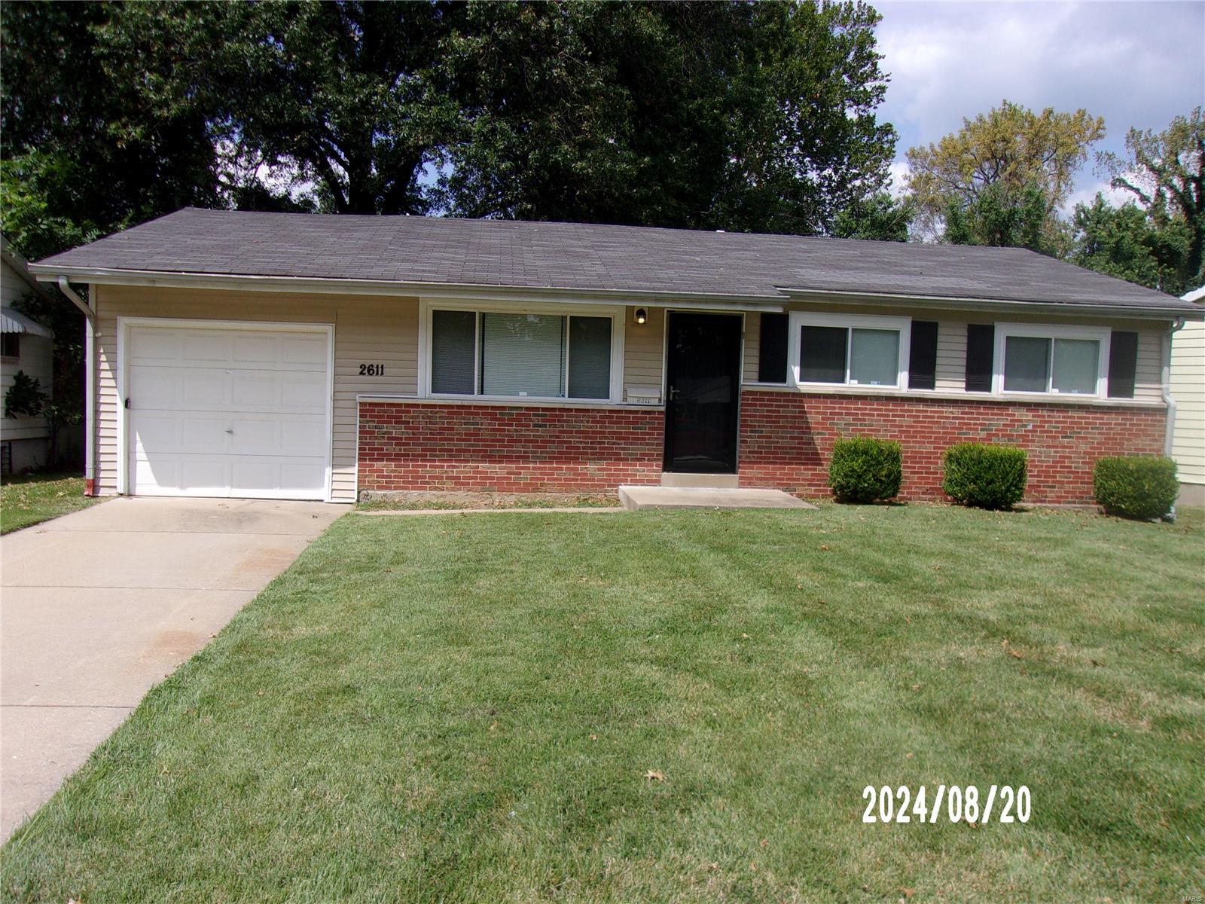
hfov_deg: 65.3
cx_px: 602
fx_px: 940
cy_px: 452
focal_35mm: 27
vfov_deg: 51.4
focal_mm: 4.9
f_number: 10.4
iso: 80
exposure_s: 1/100
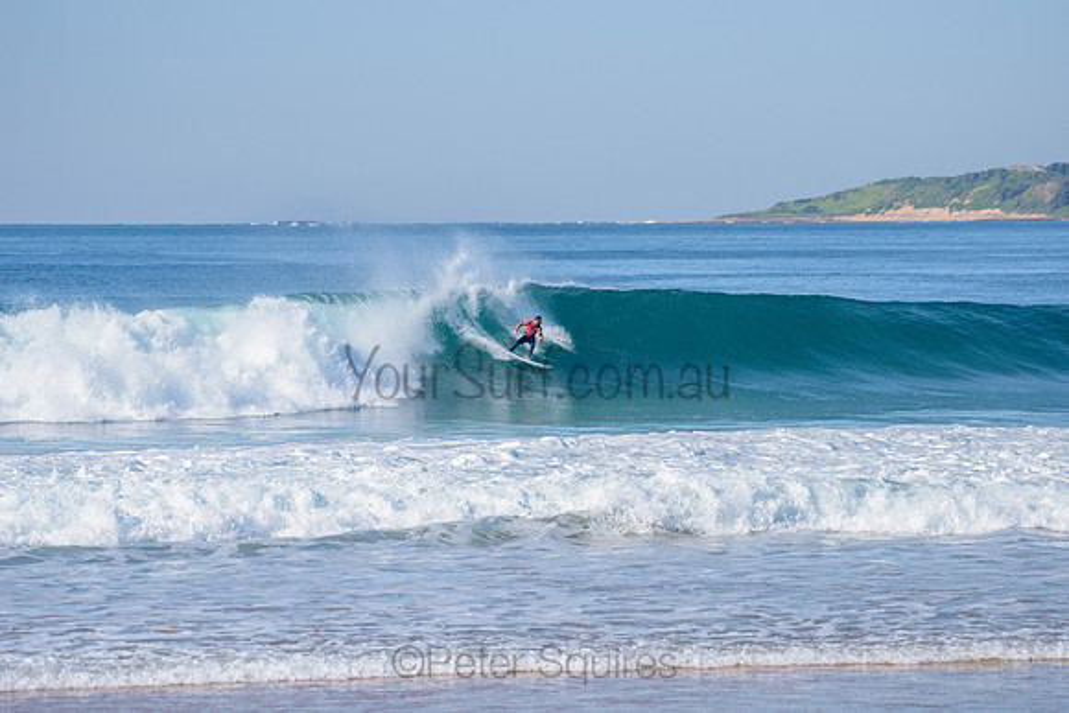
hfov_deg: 10.3
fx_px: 5940
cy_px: 356
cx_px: 534
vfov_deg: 6.9
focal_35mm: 200
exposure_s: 1/2500
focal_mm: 200
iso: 220
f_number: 5.6
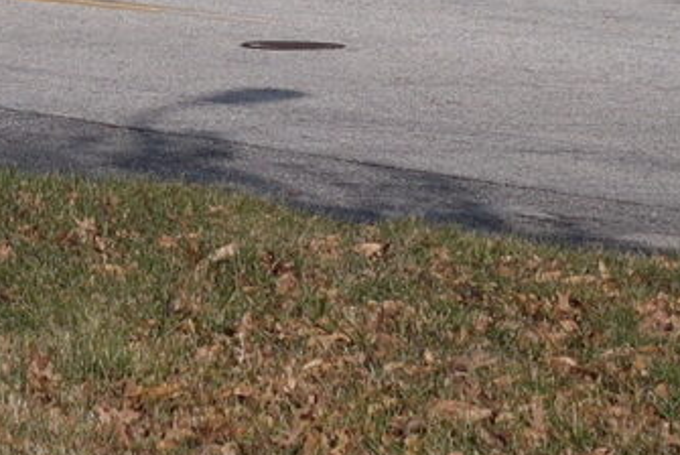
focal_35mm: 229
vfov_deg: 5.7
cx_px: -501
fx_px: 4329
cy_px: -742
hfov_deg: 8.7
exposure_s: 1/400
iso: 100
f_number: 8
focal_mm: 20
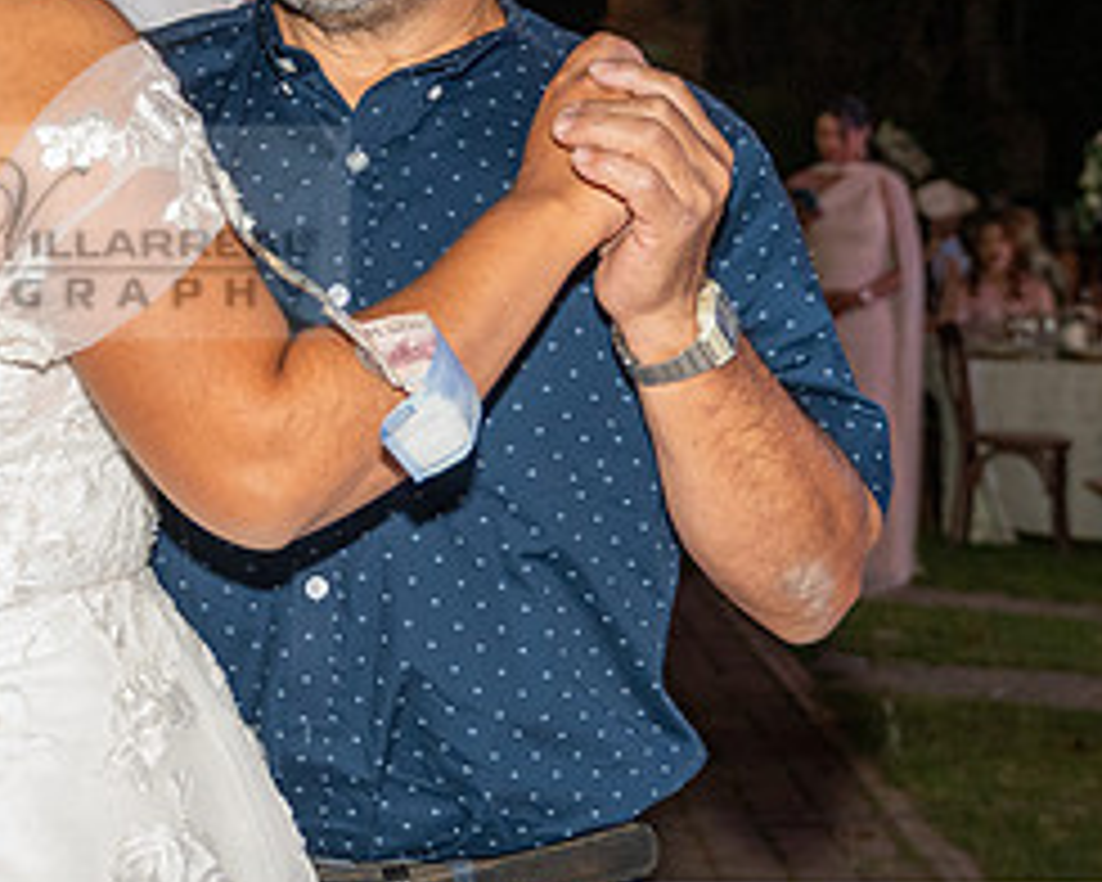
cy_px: 232
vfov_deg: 13.8
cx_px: -31
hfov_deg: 16.9
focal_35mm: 111
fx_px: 3620
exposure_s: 1/200
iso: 2000
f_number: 5.6
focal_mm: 50
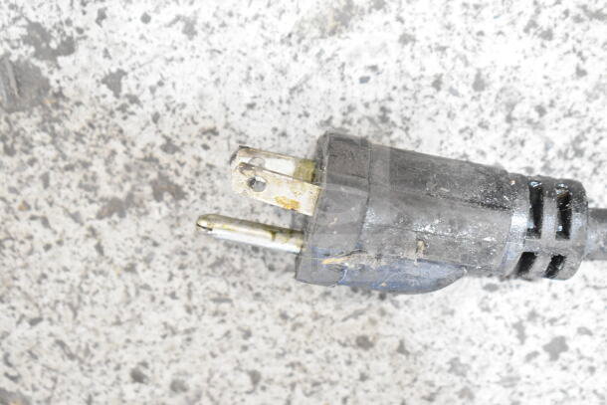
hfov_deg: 24.6
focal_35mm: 82
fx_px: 1391
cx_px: 304
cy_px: 202
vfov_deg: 16.6
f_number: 5.6
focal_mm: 55
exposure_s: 1/100
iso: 5600
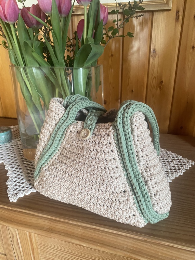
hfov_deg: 53.1
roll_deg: +0.3
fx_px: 195
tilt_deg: -21.2
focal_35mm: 26
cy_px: 130
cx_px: 98
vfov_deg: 67.3
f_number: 1.8
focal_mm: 4.25
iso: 400
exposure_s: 1/60
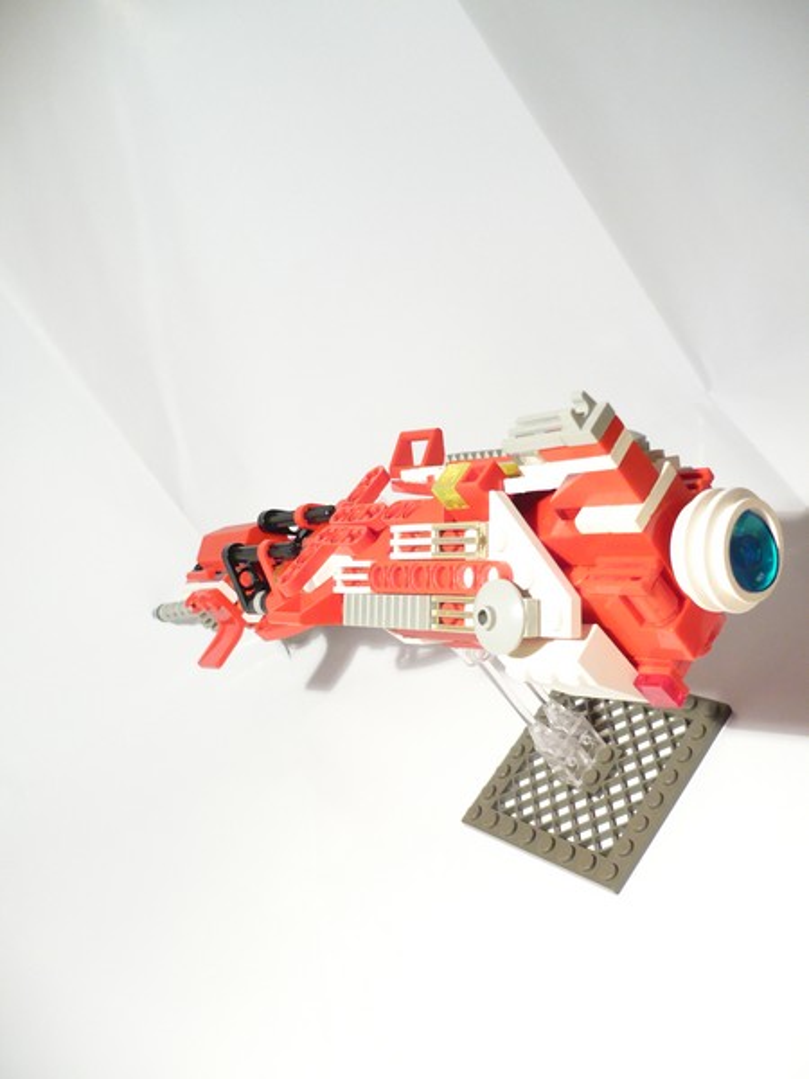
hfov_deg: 40.7
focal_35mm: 35
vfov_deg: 52.6
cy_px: 540
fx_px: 1091
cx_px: 404
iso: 200
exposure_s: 1/13
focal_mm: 5.8
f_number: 2.8
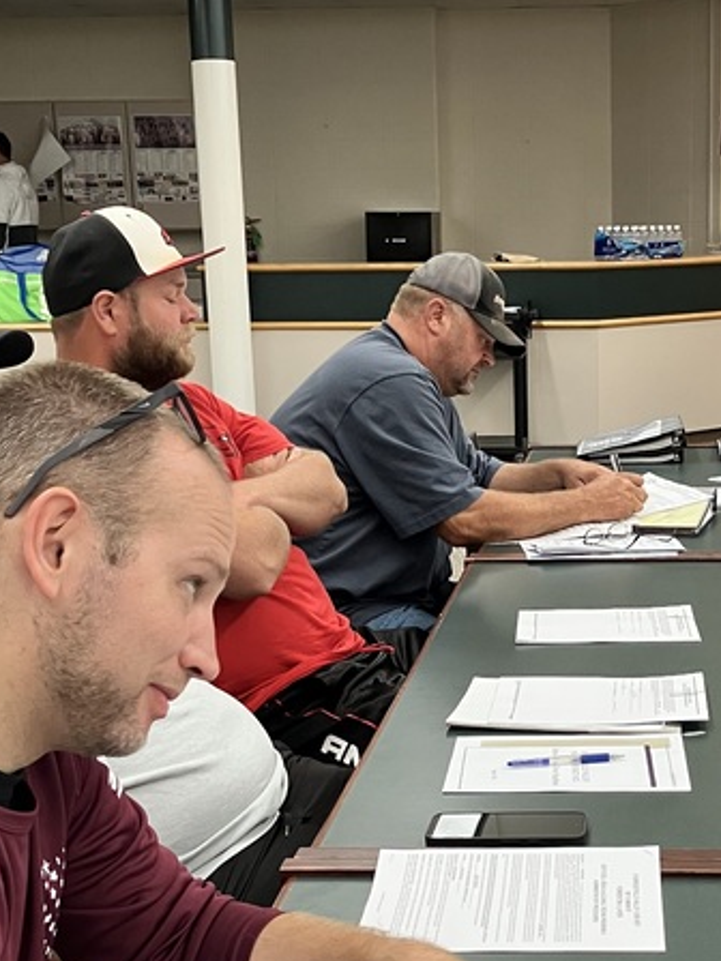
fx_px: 1777
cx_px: 584
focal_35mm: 64
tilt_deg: -14.4
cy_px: 648
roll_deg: +0.3
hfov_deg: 22.6
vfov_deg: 30.0
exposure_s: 1/60
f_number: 1.8
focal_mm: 3.99
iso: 50
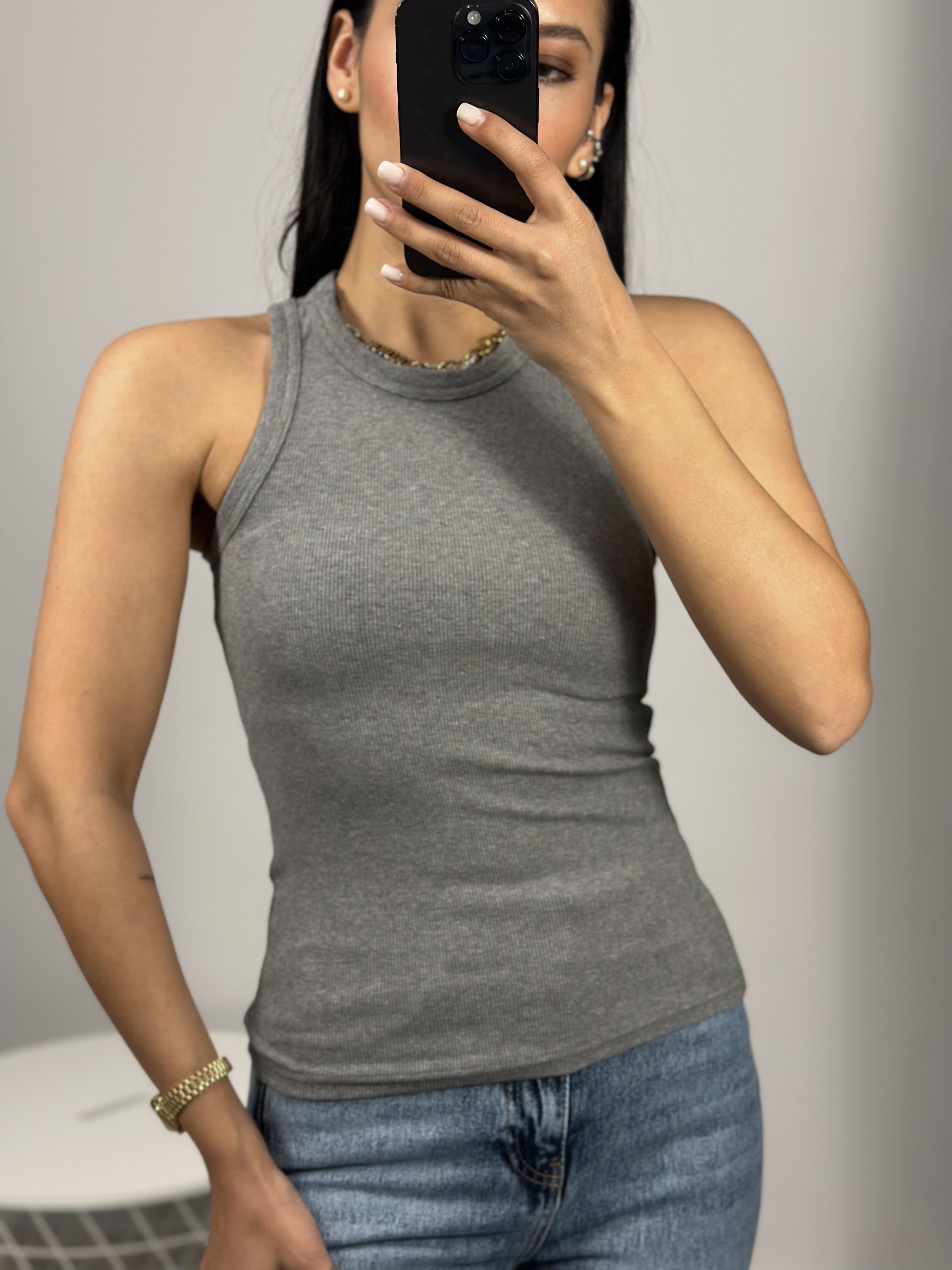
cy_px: 635
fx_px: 1760
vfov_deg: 39.7
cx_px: 476
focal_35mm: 48
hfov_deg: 30.3
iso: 125
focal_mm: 6.86
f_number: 1.78
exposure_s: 1/100
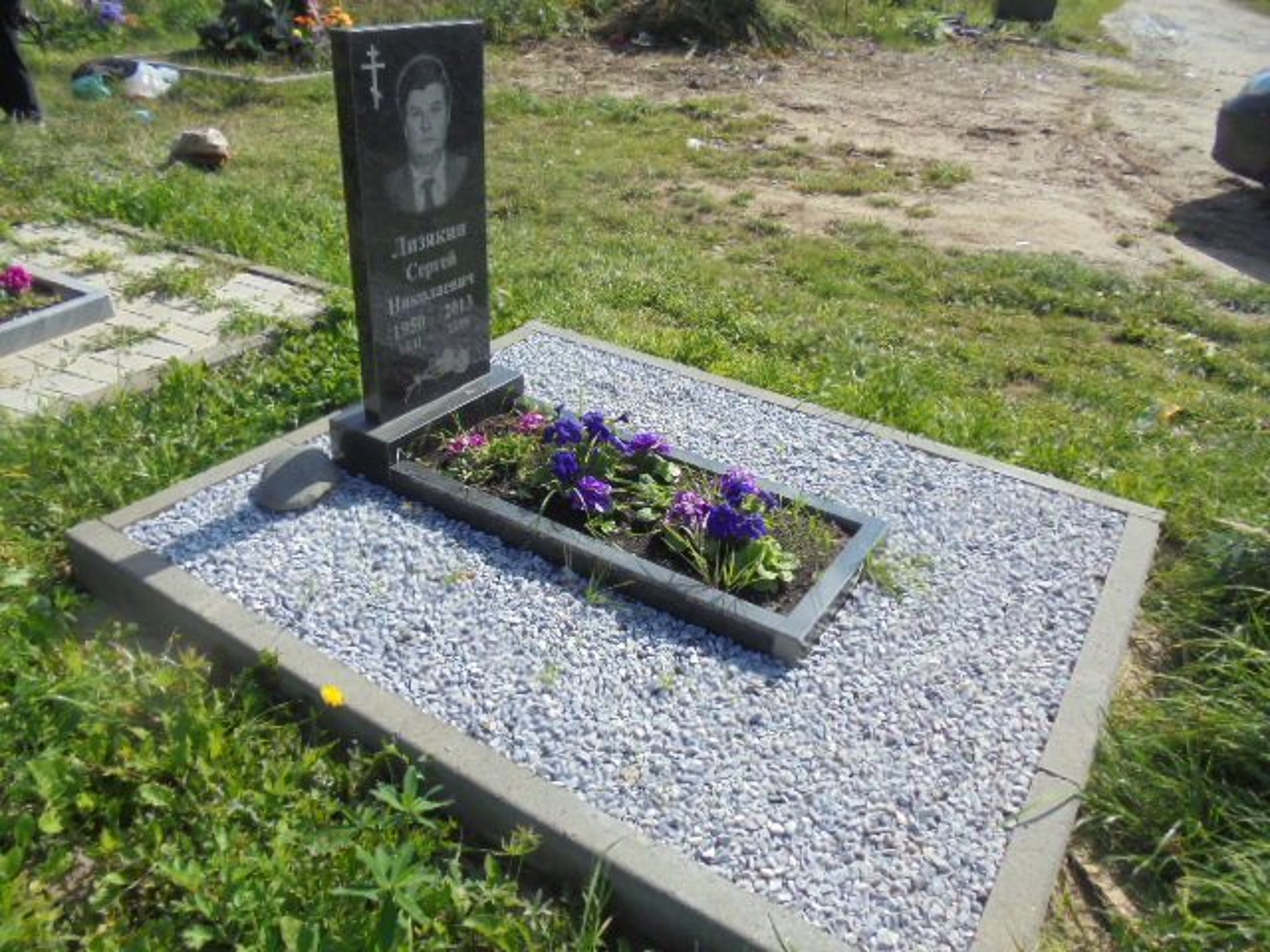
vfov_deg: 53.1
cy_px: 476
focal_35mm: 26
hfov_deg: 67.3
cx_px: 635
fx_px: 954
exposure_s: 1/800
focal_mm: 4.6
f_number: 3.5
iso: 100
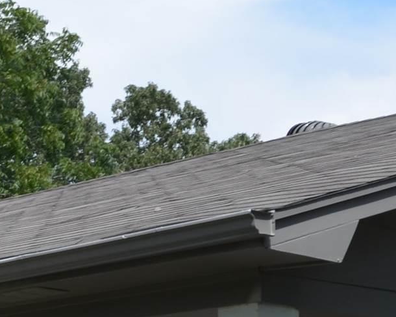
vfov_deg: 8.0
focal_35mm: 184
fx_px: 2156
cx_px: 36
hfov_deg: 10.4
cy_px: 626
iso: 160
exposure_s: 1/250
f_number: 8
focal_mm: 26
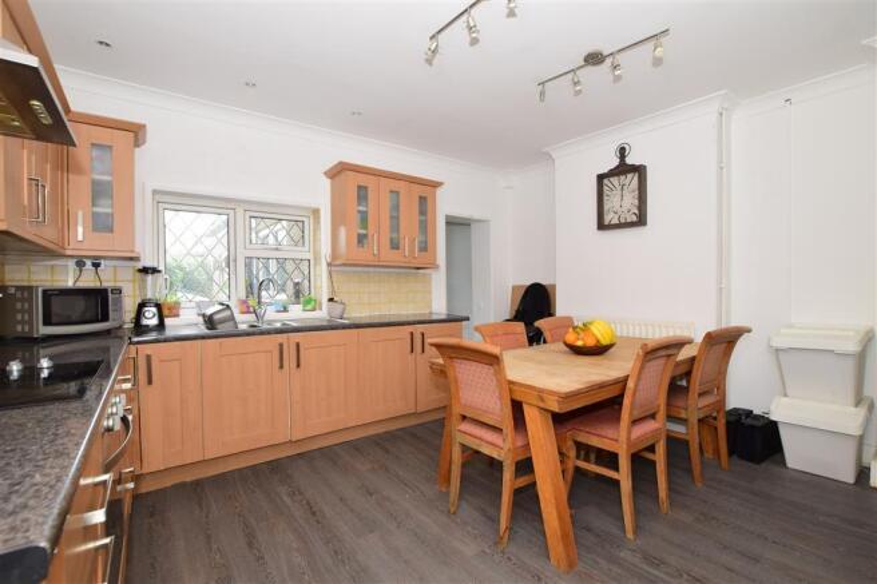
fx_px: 365
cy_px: 292
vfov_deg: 77.3
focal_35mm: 15
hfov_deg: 100.4
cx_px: 438
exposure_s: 1/60
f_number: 7.1
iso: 400
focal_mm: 10
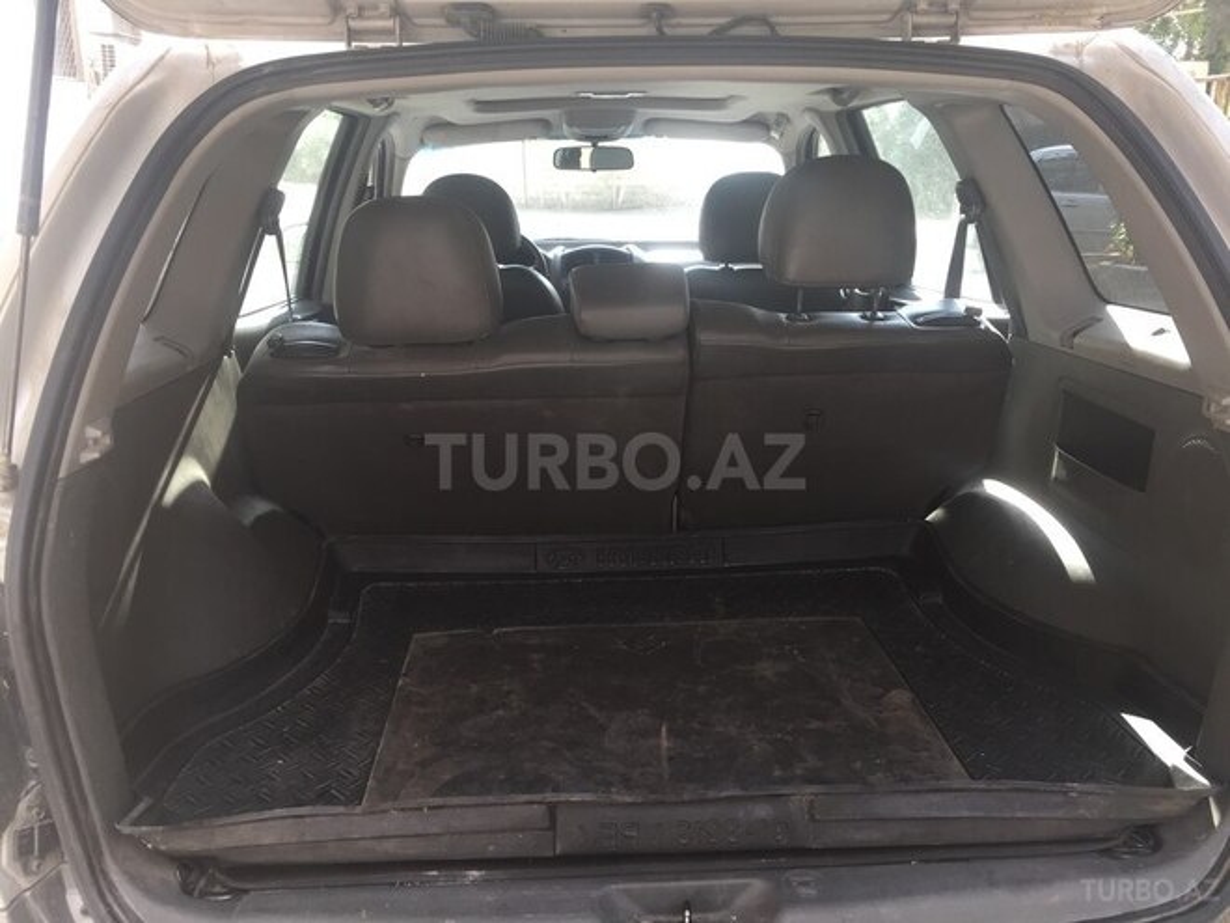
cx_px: 615
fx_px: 1030
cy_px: 462
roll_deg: +0.1
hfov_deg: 61.7
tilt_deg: -13.2
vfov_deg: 48.2
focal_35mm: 29
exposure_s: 1/100
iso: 40
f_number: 2.2
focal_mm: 4.15
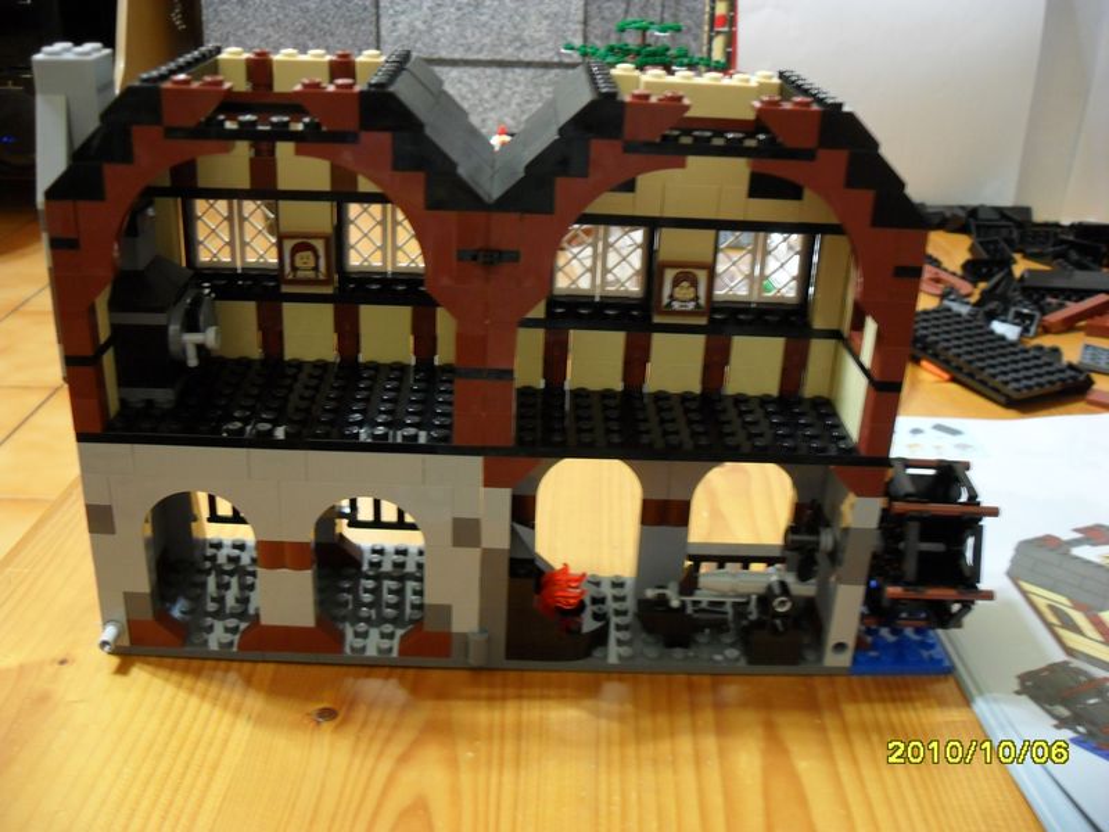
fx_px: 1121
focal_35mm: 35
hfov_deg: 52.6
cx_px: 554
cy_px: 416
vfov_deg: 40.7
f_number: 2.8
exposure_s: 1/3
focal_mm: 6.2
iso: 200
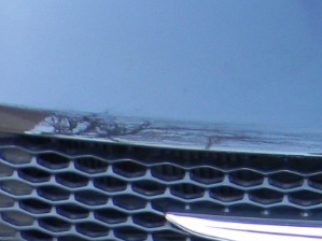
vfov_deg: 10.6
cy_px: 356
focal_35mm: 135
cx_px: 392
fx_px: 1255
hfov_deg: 14.2
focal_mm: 5
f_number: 3.5
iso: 80
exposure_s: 1/40.3
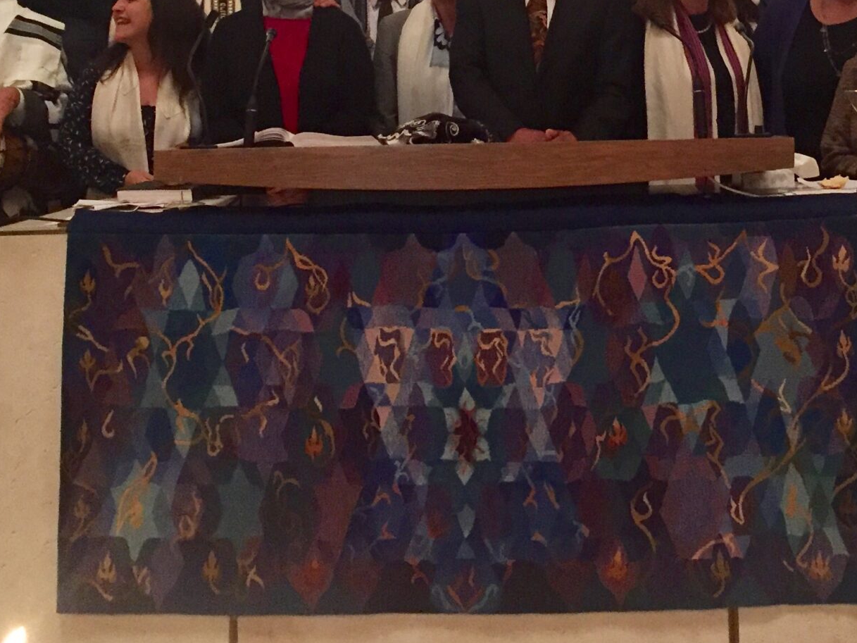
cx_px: 545
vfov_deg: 23.2
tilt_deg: +1.4
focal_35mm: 61
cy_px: 29
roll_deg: -0.5
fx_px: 1510
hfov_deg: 31.5
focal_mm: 4.15
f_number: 2.2
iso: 250
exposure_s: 1/30
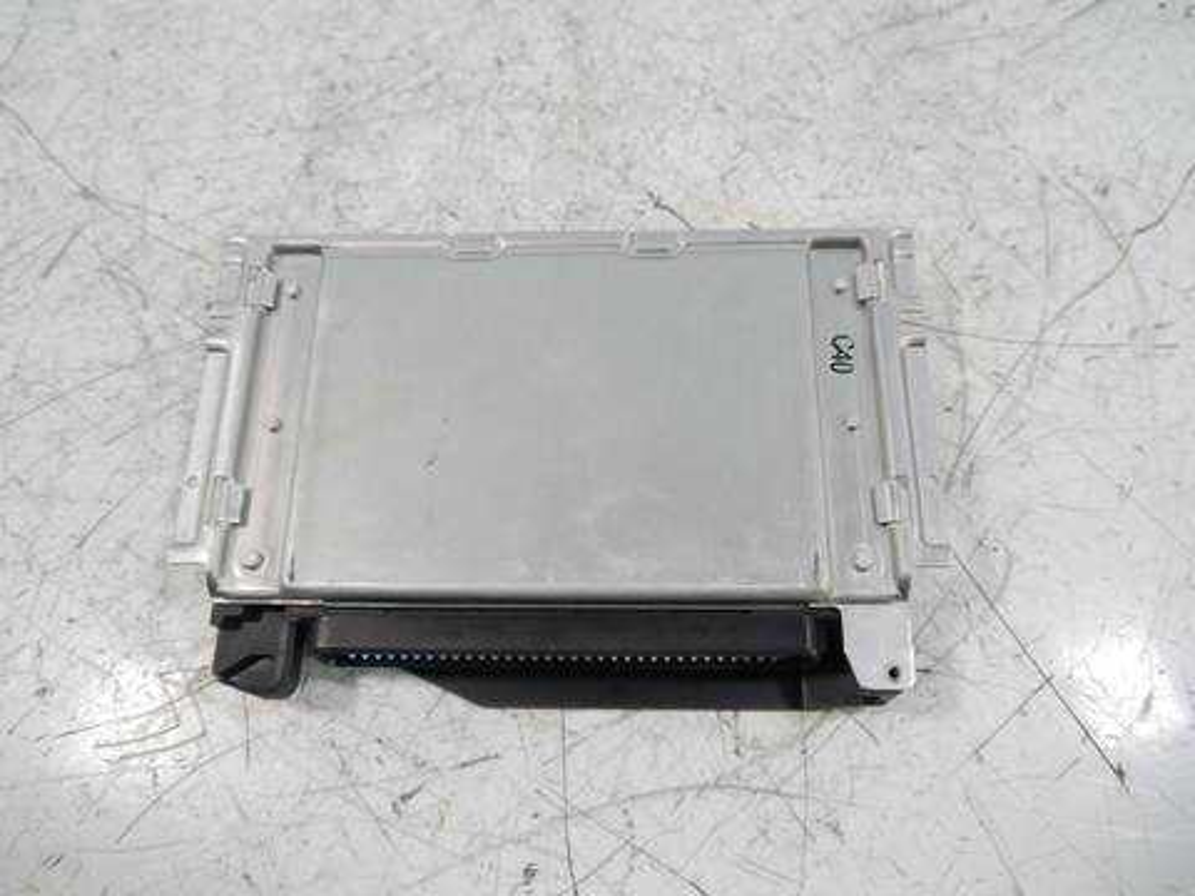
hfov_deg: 63.4
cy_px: 448
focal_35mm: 28
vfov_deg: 49.7
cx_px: 598
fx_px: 967
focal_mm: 14
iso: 500
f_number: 3.5
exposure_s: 1/60
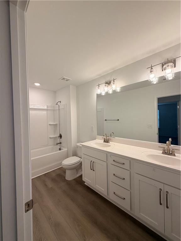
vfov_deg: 102.1
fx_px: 98
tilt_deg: +0.2
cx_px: 90
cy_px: 120
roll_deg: +1.5
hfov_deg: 85.7
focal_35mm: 14
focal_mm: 2.22
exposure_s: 1/120
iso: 80
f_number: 2.2
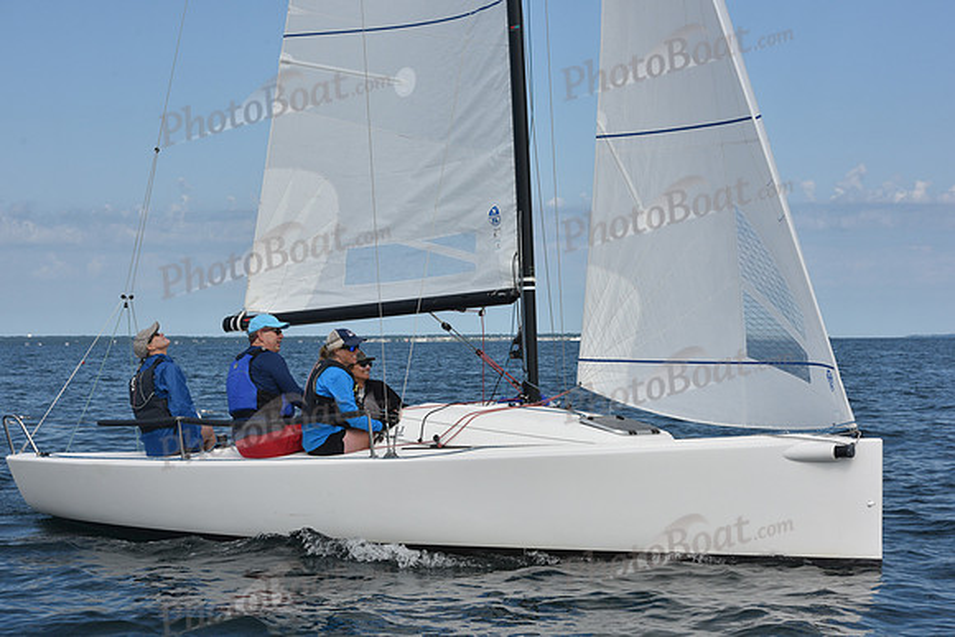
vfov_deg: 17.5
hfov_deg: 26.0
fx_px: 2070
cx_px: 478
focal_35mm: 78
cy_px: 318
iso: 320
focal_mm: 78
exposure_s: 1/1250
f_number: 10
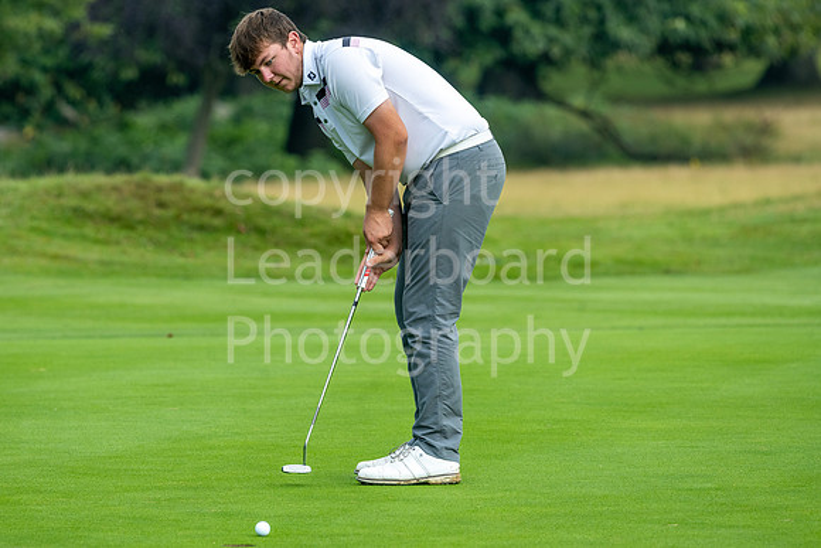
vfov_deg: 4.0
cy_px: 244
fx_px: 7795
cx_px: 353
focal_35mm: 342
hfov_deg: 6.0
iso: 400
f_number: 6.3
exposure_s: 1/500
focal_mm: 300
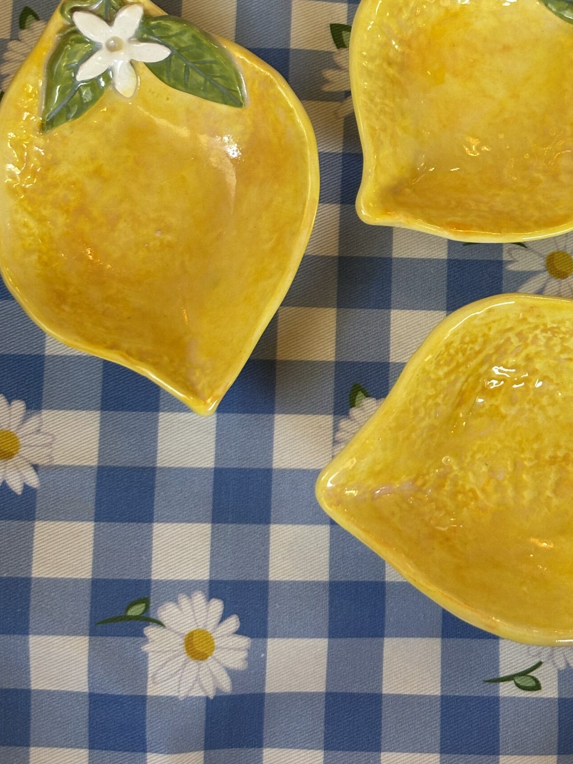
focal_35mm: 78
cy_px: 238
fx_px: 1722
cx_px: 403
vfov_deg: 24.9
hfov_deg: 18.8
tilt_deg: -74.8
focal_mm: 5.96
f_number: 1.6
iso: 64
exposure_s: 1/50
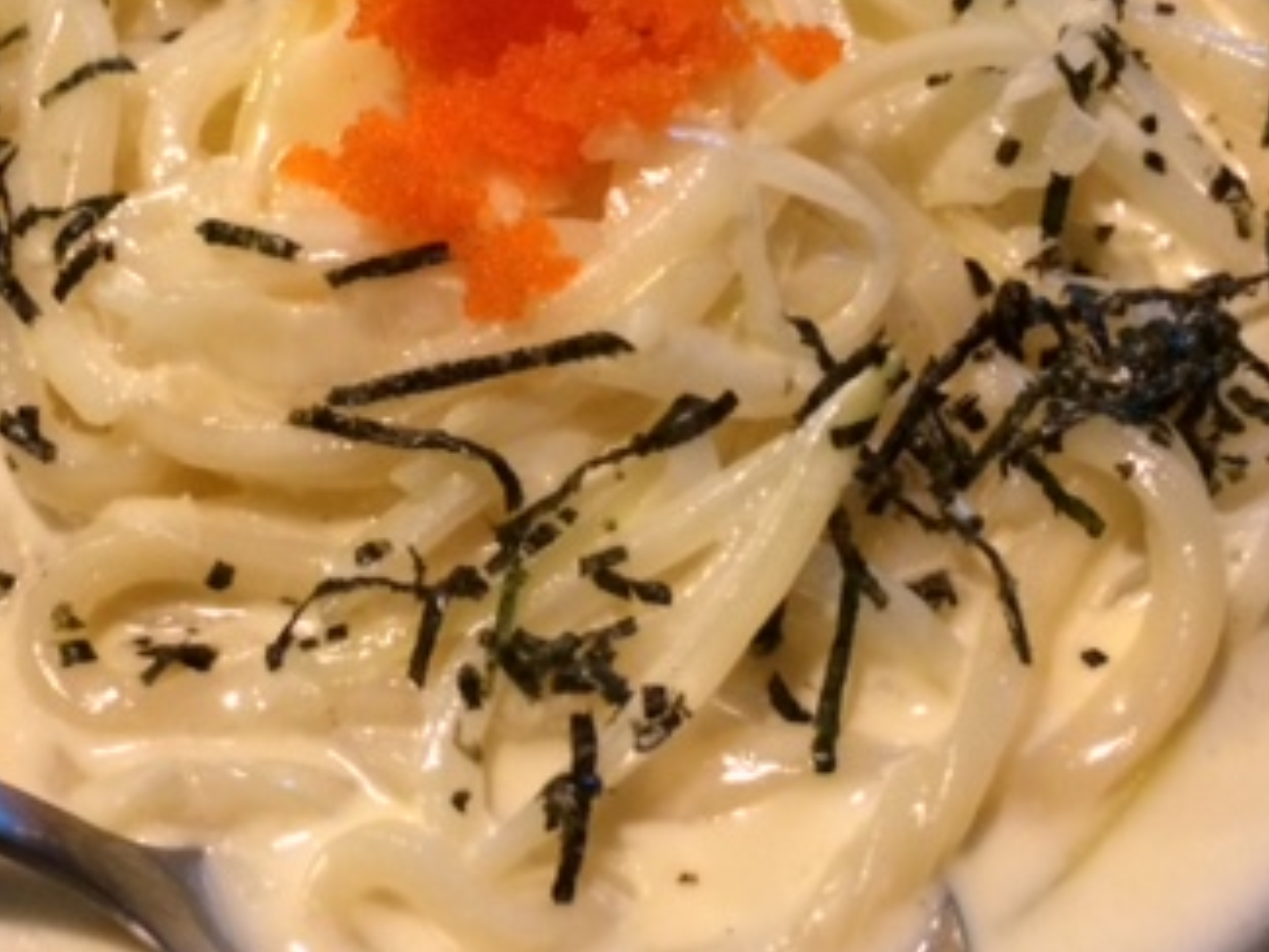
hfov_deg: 32.4
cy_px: 406
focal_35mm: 59
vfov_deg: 24.8
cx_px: 422
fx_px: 2164
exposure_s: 1/15
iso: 400
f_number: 2.2
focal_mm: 4.12
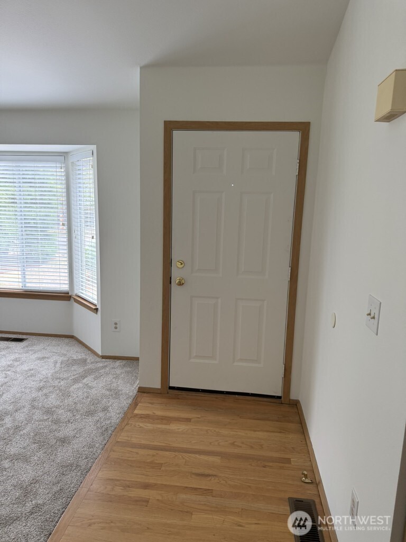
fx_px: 375
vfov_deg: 71.6
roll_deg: -2.1
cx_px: 203
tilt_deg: -9.1
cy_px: 271
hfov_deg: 56.8
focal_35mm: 24
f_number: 1.78
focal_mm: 6.76
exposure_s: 1/142
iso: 160
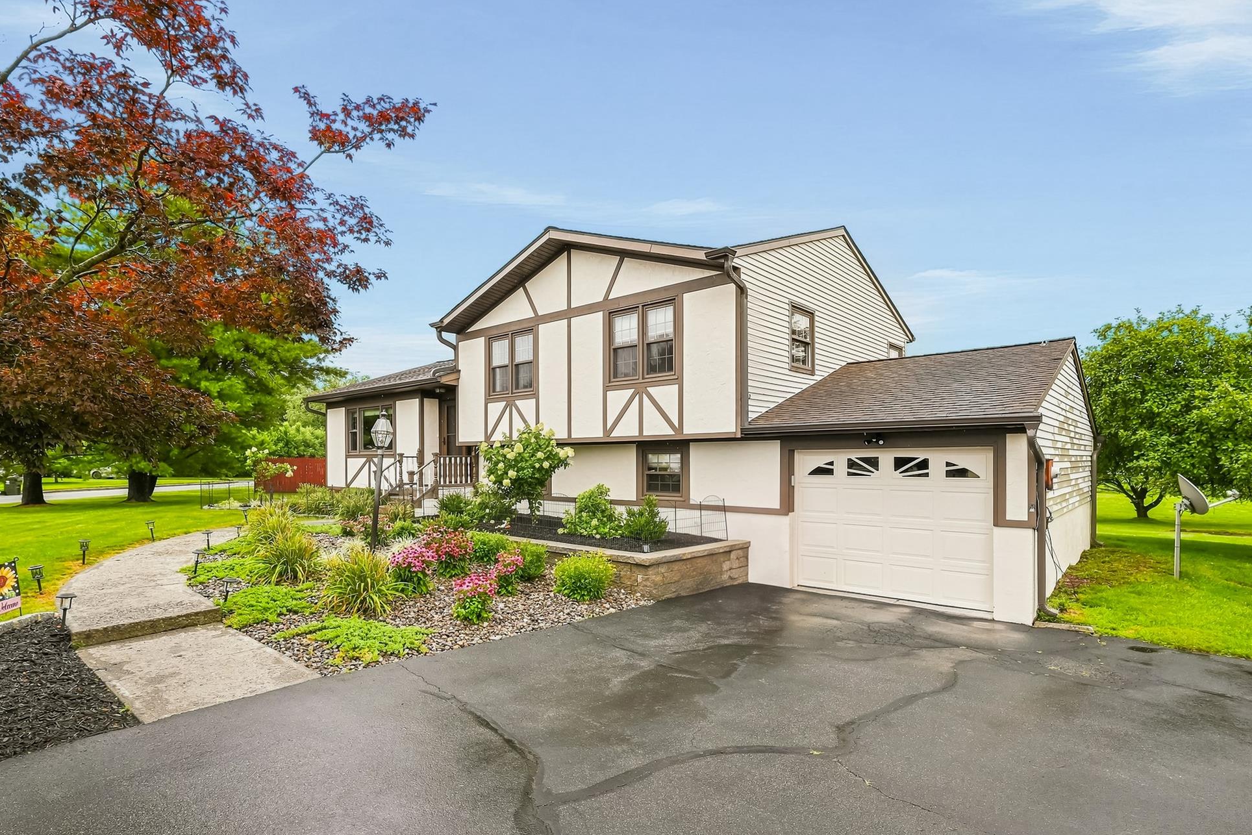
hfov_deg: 91.5
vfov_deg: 68.8
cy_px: 432
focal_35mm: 18
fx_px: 610
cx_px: 602
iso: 640
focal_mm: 16.5
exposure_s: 1/500
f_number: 6.3
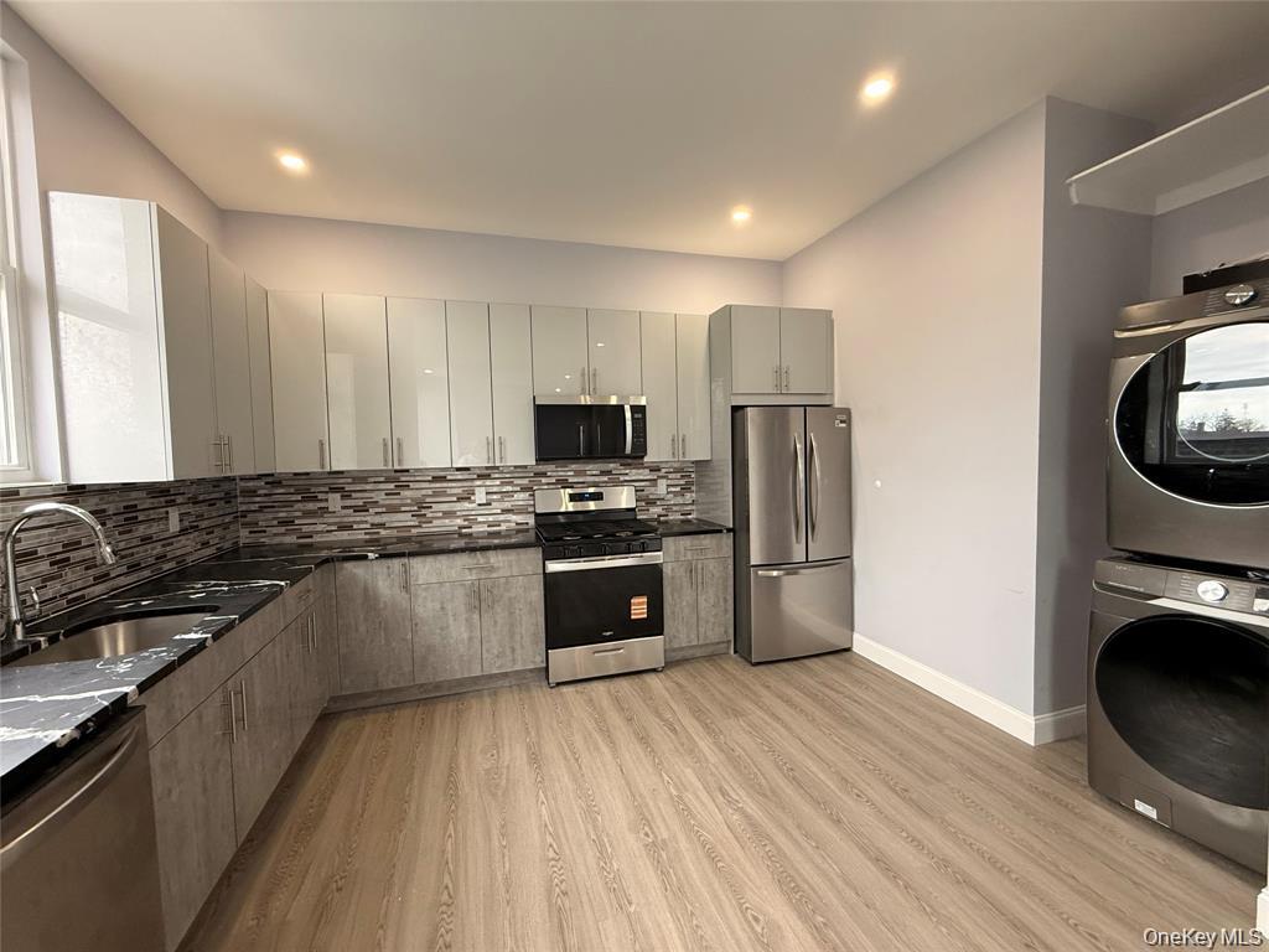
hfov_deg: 102.1
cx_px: 634
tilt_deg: -1.5
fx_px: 513
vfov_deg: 85.7
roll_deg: +1.8
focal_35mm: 14
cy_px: 476
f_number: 2.2
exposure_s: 1/120
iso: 320
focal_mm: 2.22
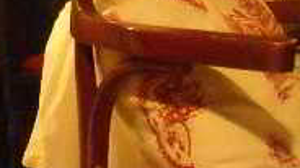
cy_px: -318
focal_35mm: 166
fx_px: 1319
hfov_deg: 12.4
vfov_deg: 6.7
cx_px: -143
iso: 800
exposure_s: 1/5
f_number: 2.8
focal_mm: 5.7
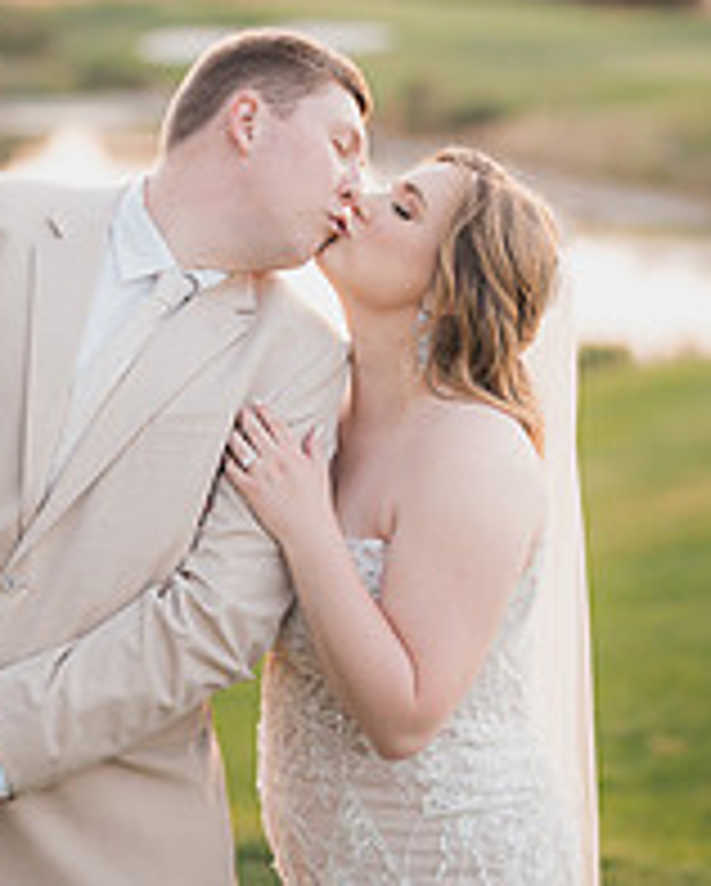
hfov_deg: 14.4
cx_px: 212
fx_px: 2810
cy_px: 283
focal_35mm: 107
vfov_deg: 17.9
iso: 640
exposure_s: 1/800
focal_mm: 50
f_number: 1.2
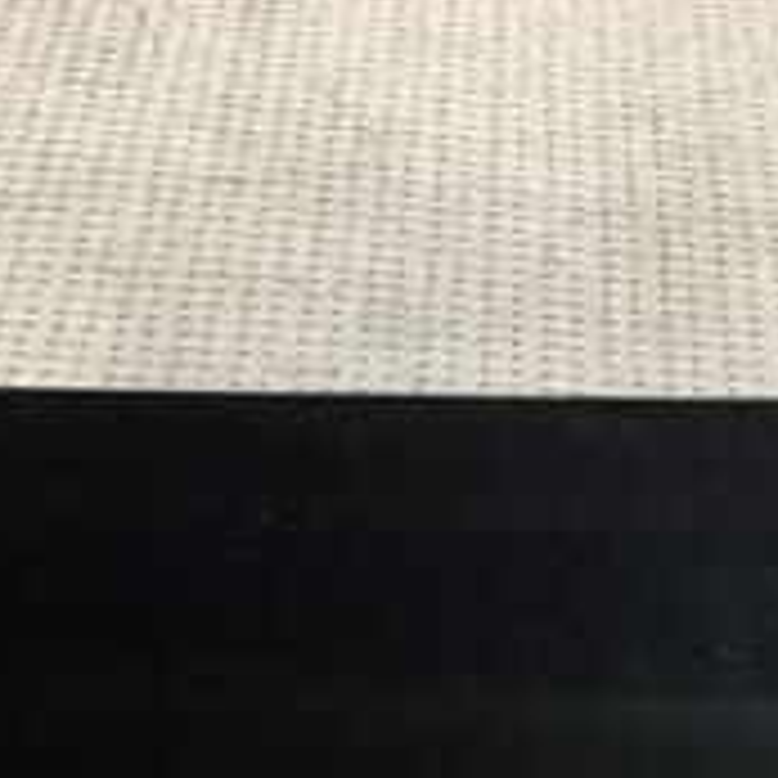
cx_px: 306
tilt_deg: -46.9
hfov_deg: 21.9
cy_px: 798
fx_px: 2009
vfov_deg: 21.1
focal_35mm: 79
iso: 200
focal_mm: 3.3
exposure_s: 1/50
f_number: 2.4
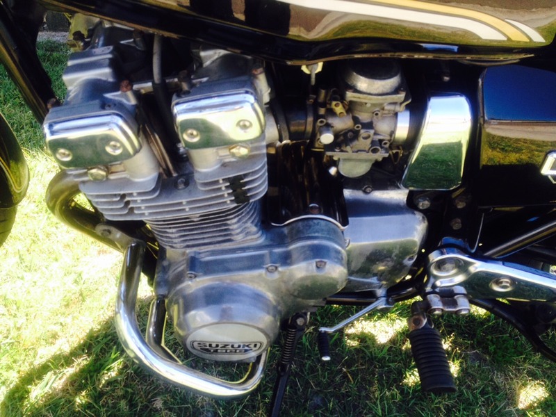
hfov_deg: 52.6
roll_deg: -4.3
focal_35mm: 35
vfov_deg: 40.7
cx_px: 278
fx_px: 562
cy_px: 208
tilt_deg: -37.9
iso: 50
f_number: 2.4
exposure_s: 1/185
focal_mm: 4.28
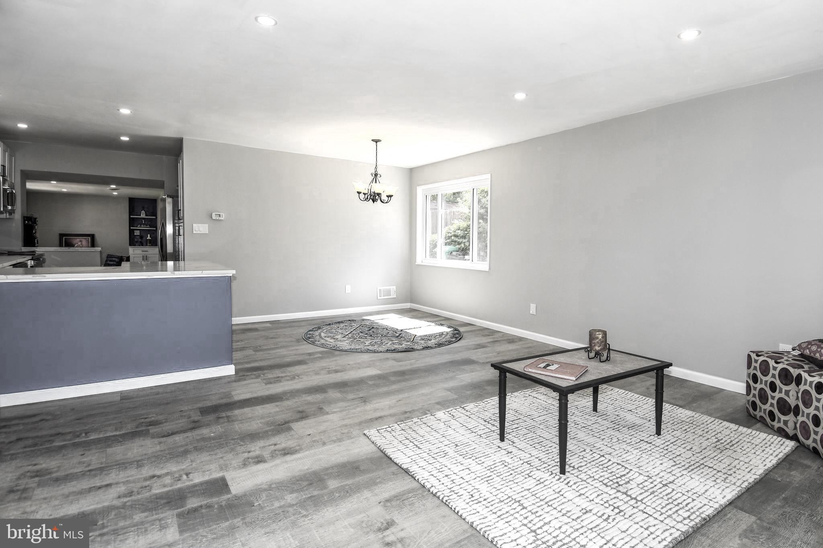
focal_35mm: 18
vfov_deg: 67.4
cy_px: 274
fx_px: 411
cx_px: 412
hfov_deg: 90.0
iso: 180
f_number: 5.6
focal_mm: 12
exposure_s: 1/125
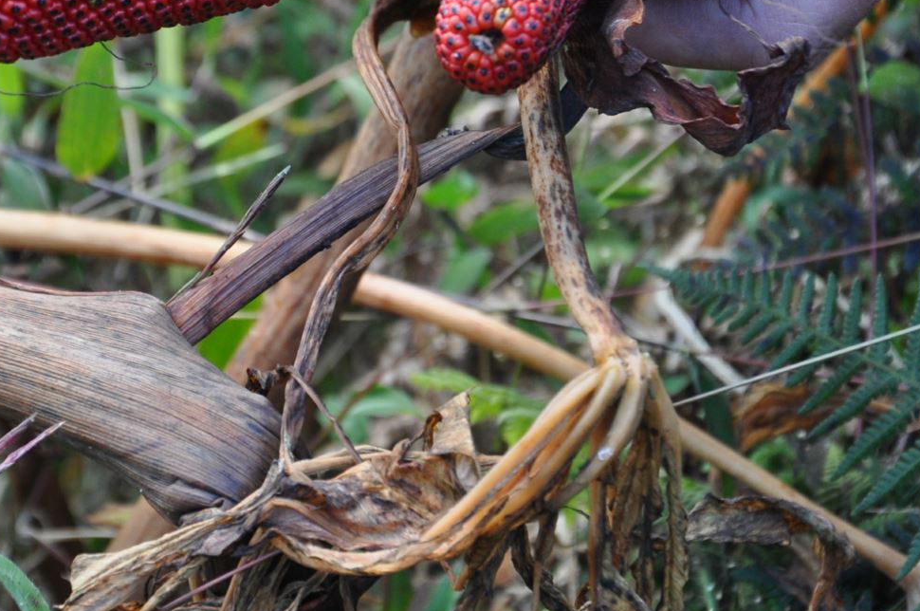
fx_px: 8807
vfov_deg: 4.0
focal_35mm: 345
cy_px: -51
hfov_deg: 6.0
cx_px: 345
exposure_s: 1/60
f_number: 5.6
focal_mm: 105
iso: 450
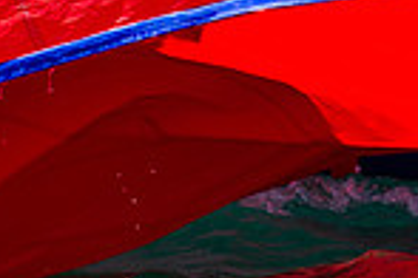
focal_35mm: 2368
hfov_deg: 0.9
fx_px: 27493
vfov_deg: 0.6
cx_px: -145
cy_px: -255
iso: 400
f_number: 5
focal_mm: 600
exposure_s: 1/1600
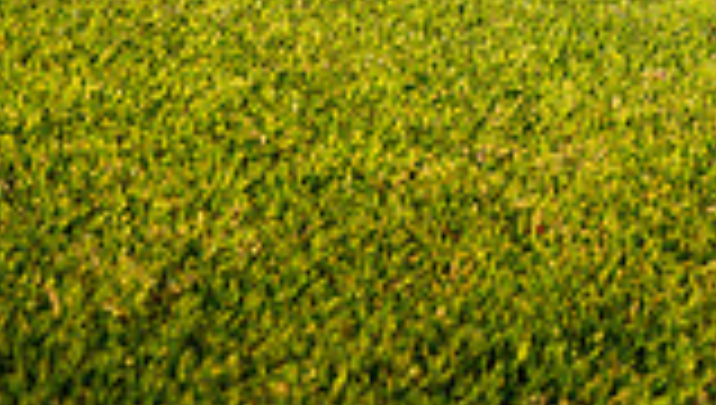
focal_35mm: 139
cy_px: -558
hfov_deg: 15.4
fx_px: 2643
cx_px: 387
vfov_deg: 8.1
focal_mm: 47
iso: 100
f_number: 4
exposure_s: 1/250
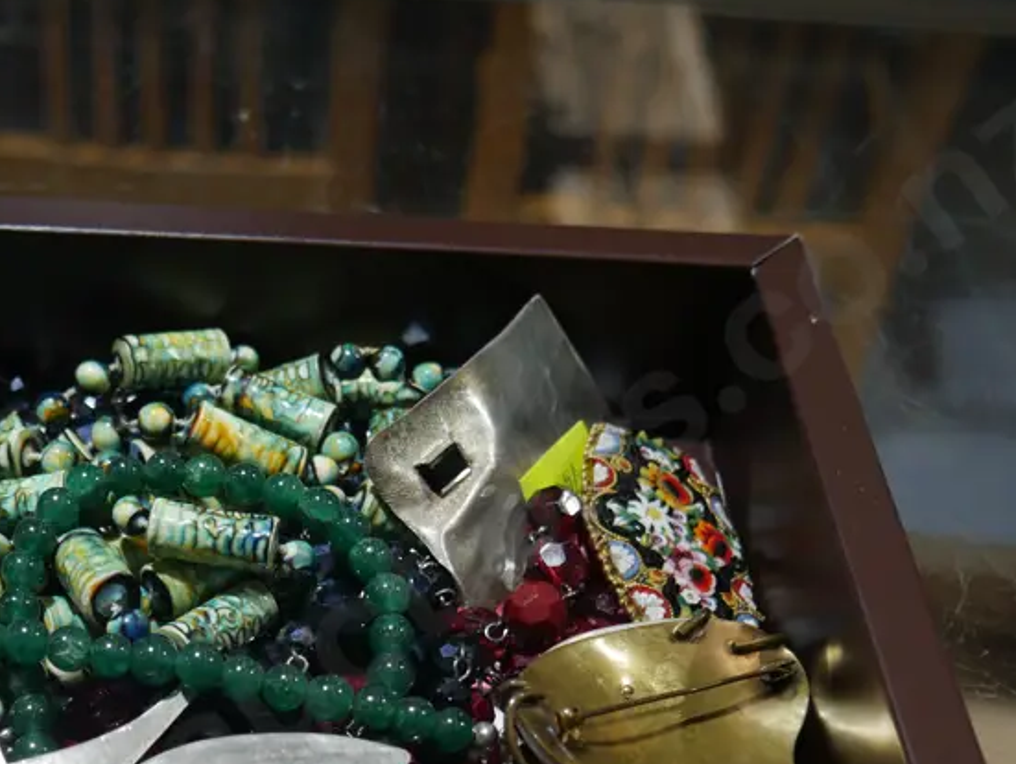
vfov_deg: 27.1
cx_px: 295
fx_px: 1527
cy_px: 689
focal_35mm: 52
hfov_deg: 36.2
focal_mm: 14
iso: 200
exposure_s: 1/80
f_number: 3.5
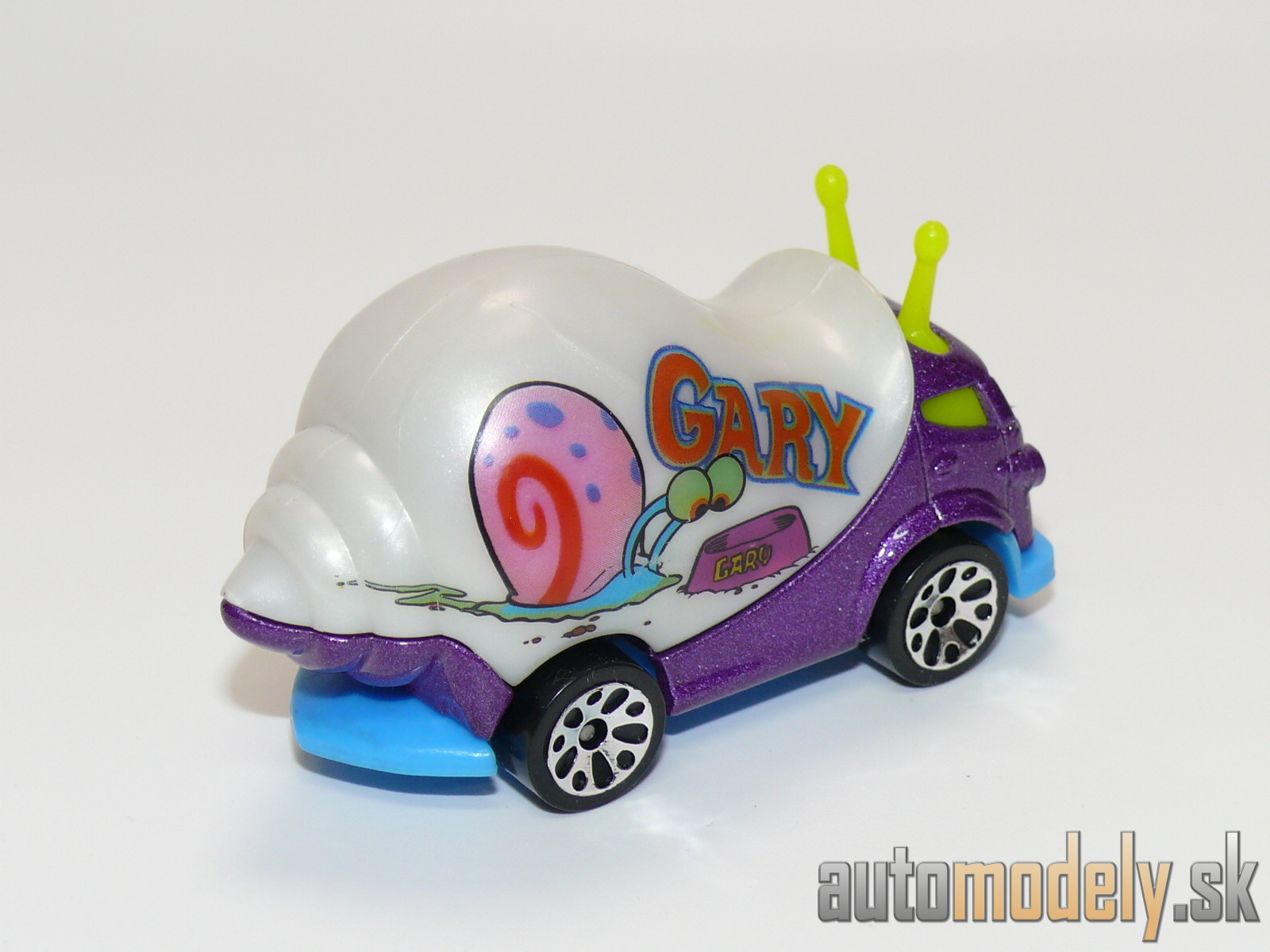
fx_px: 3852
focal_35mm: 105
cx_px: 635
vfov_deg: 14.1
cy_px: 476
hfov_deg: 18.7
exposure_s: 1/30
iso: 100
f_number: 4
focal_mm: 13.7
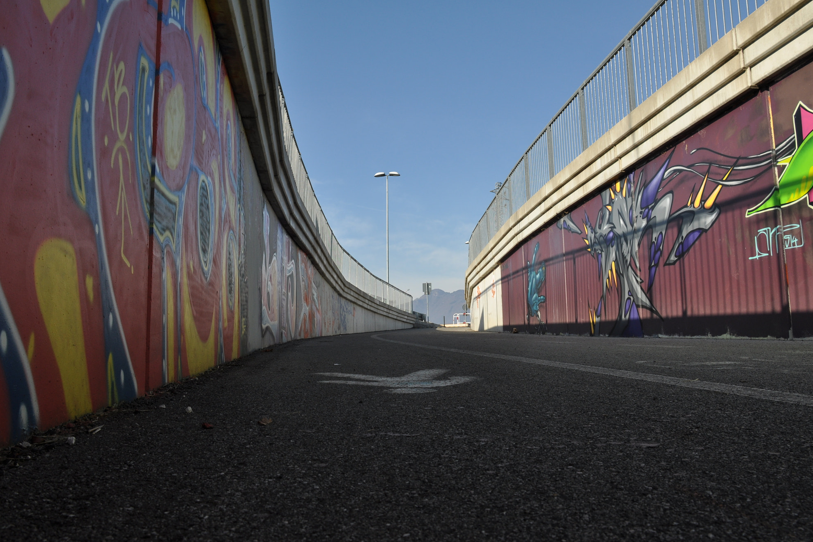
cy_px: 276
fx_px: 700
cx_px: 419
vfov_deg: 42.3
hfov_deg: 60.3
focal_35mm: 31
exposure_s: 1/320
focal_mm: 20
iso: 200
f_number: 9
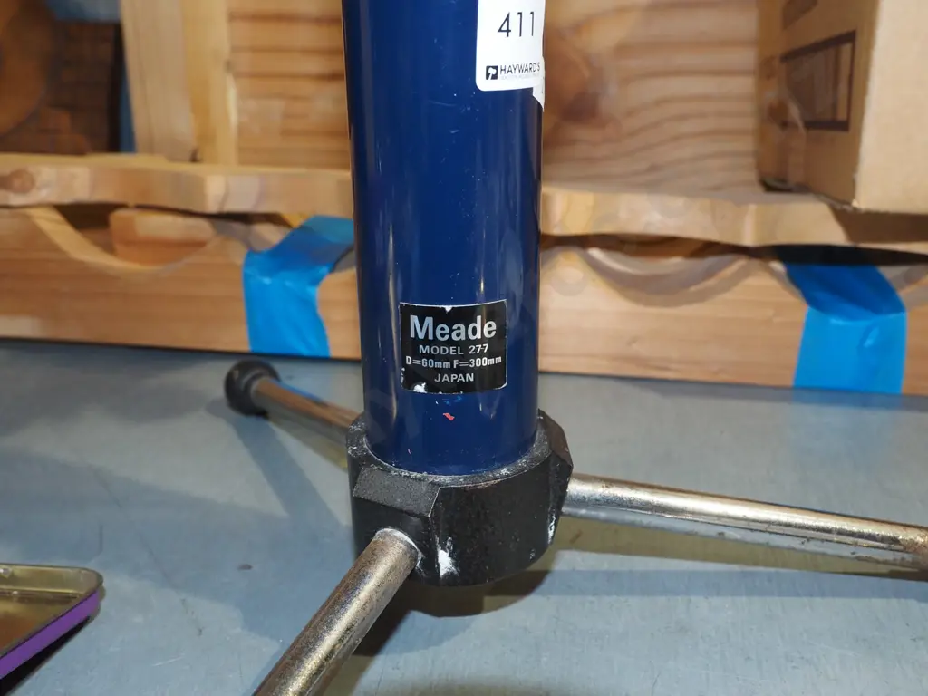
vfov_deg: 39.7
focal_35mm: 36
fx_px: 965
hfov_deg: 51.4
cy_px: 348
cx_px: 464
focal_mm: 18
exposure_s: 1/60
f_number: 5.6
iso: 1250
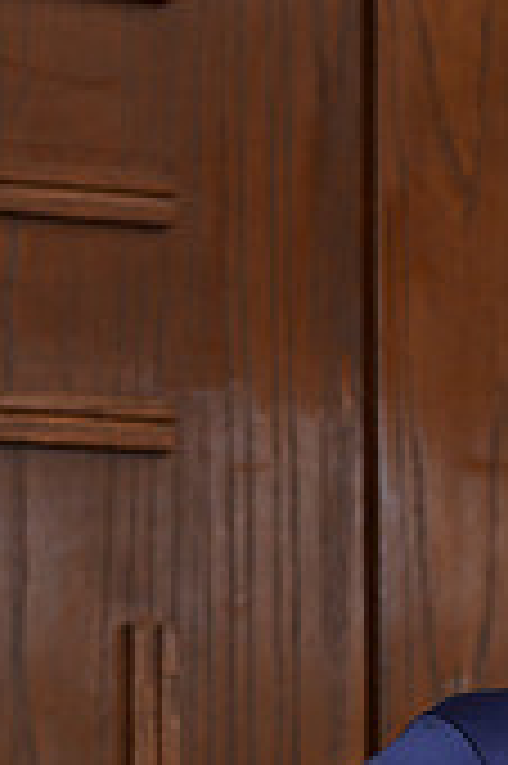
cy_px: 1012
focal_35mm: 290
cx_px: 701
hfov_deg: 4.7
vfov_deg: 7.0
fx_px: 6150
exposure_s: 1/250
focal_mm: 85
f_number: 5.6
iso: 200
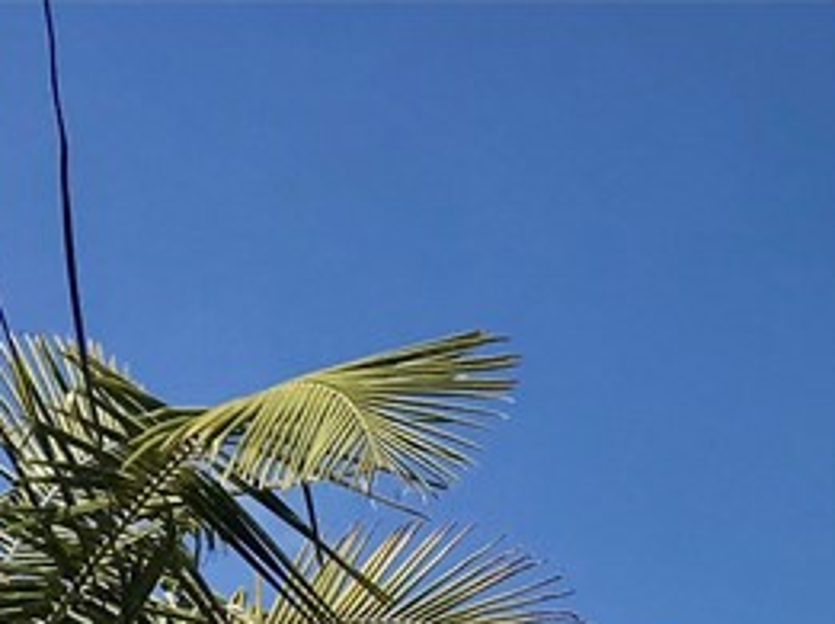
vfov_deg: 12.0
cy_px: 1226
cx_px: 1241
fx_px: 2650
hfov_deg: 16.4
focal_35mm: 110
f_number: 1.8
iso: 20
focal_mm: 3.99
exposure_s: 1/3831
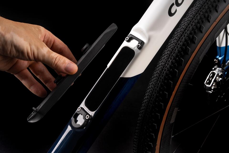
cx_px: 114
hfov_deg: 39.6
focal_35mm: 50
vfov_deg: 27.0
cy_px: 76
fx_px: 318
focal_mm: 50
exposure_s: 1/160
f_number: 16
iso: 100
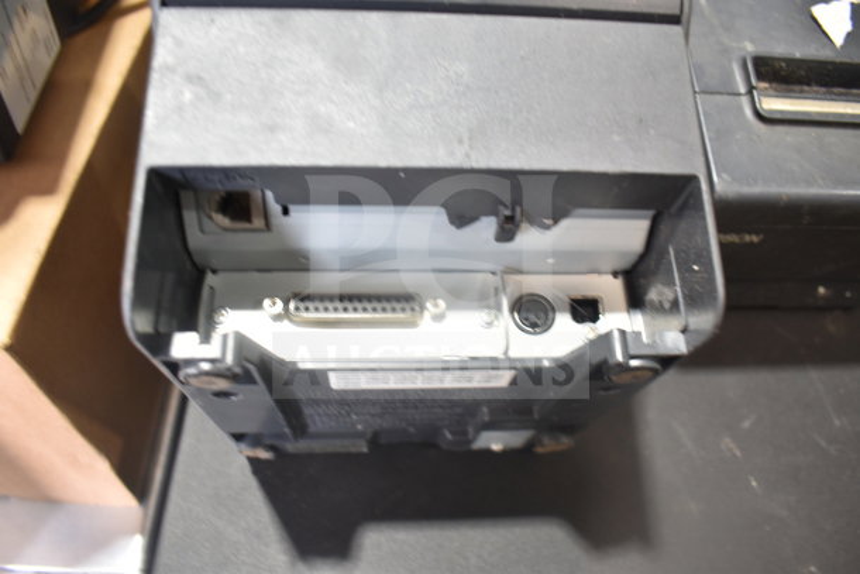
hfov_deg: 67.4
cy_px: 287
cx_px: 430
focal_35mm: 27
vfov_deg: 48.0
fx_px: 645
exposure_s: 1/30
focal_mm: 18
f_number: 3.5
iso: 360
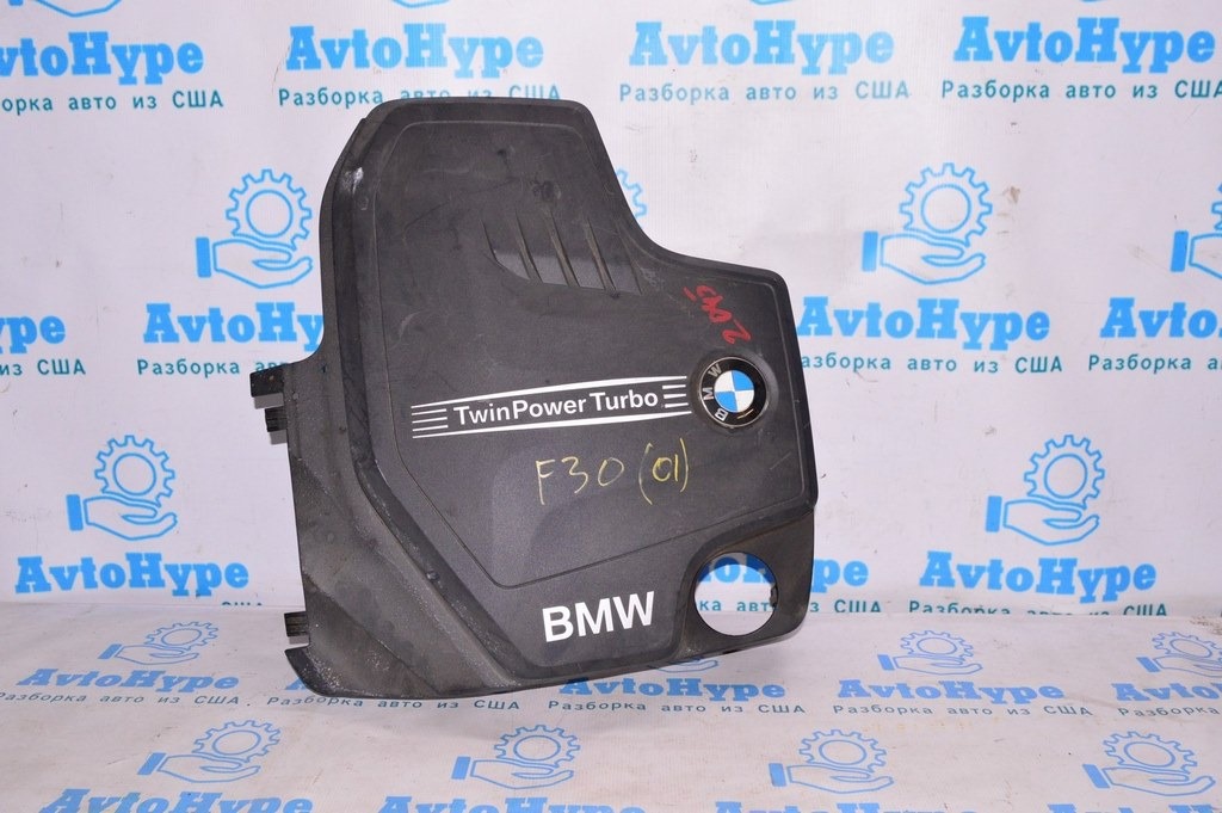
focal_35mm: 33
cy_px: 406
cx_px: 611
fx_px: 1119
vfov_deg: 39.9
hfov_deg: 57.3
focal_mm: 22
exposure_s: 1/200
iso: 1600
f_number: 8
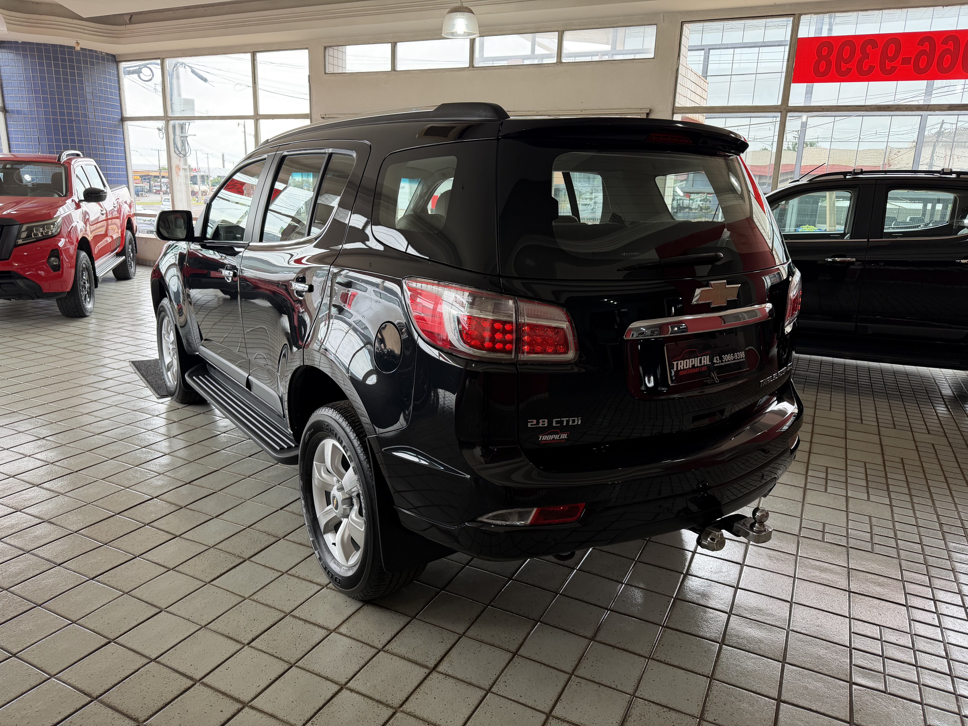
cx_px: 484
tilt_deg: -15.0
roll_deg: -1.4
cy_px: 363
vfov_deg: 56.8
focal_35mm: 24
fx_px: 671
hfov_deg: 71.6
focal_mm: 6.76
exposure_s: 1/181
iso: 100
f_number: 1.78
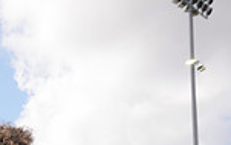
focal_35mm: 109
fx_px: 687
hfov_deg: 18.6
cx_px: 3
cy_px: 334
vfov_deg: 10.6
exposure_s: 1/200
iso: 100
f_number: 7.1
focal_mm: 36
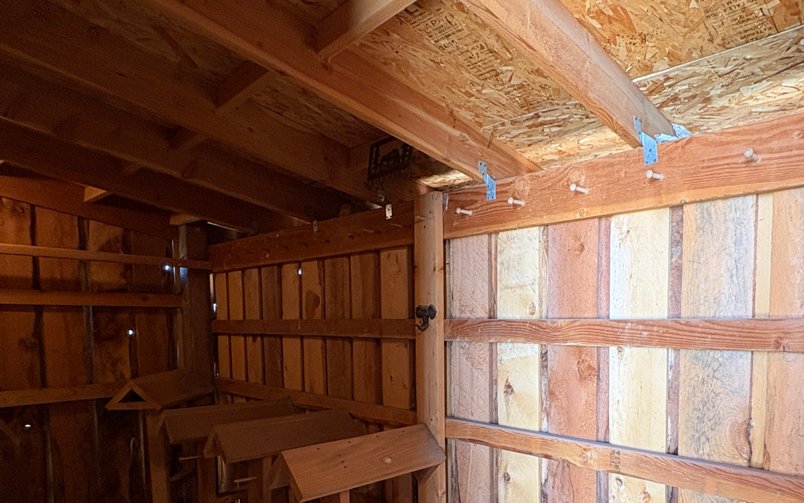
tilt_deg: -2.5
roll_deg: +0.2
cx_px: 493
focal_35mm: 25
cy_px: 361
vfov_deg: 47.9
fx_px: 548
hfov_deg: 71.6
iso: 200
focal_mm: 2.22
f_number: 2.2
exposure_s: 1/60
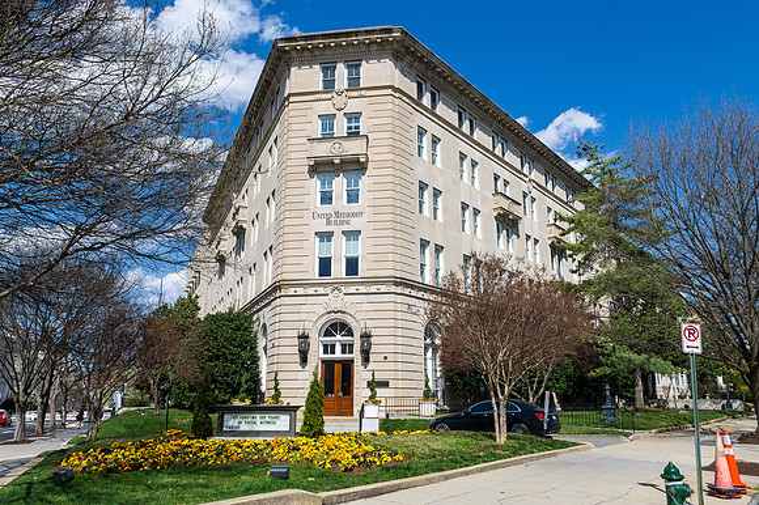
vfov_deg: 51.2
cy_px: 252
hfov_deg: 71.5
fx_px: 527
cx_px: 380
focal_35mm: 25
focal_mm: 17
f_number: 10
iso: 64
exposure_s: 1/125
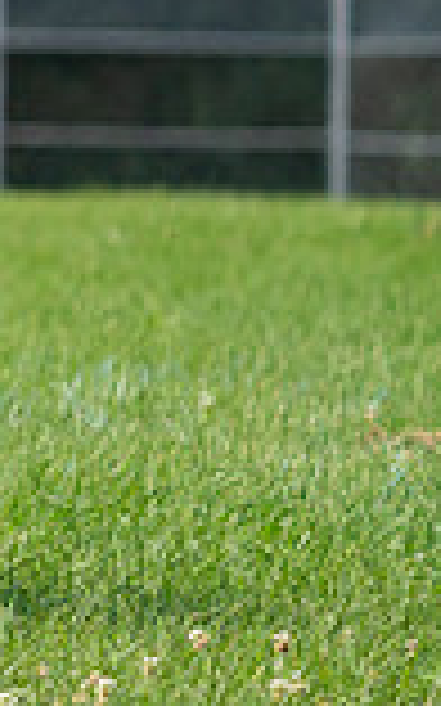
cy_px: -7
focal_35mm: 752
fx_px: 14474
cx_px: -783
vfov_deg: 2.8
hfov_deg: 1.7
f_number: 5.6
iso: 1000
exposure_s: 1/4000
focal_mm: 200
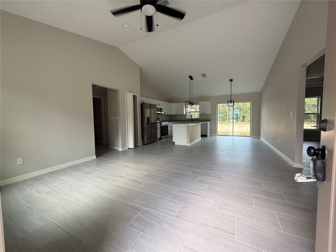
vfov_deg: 85.7
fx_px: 136
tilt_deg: -2.3
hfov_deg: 102.1
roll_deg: +1.3
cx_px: 168
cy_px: 126
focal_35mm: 14
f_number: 2.2
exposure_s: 1/109
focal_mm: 2.22
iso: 64
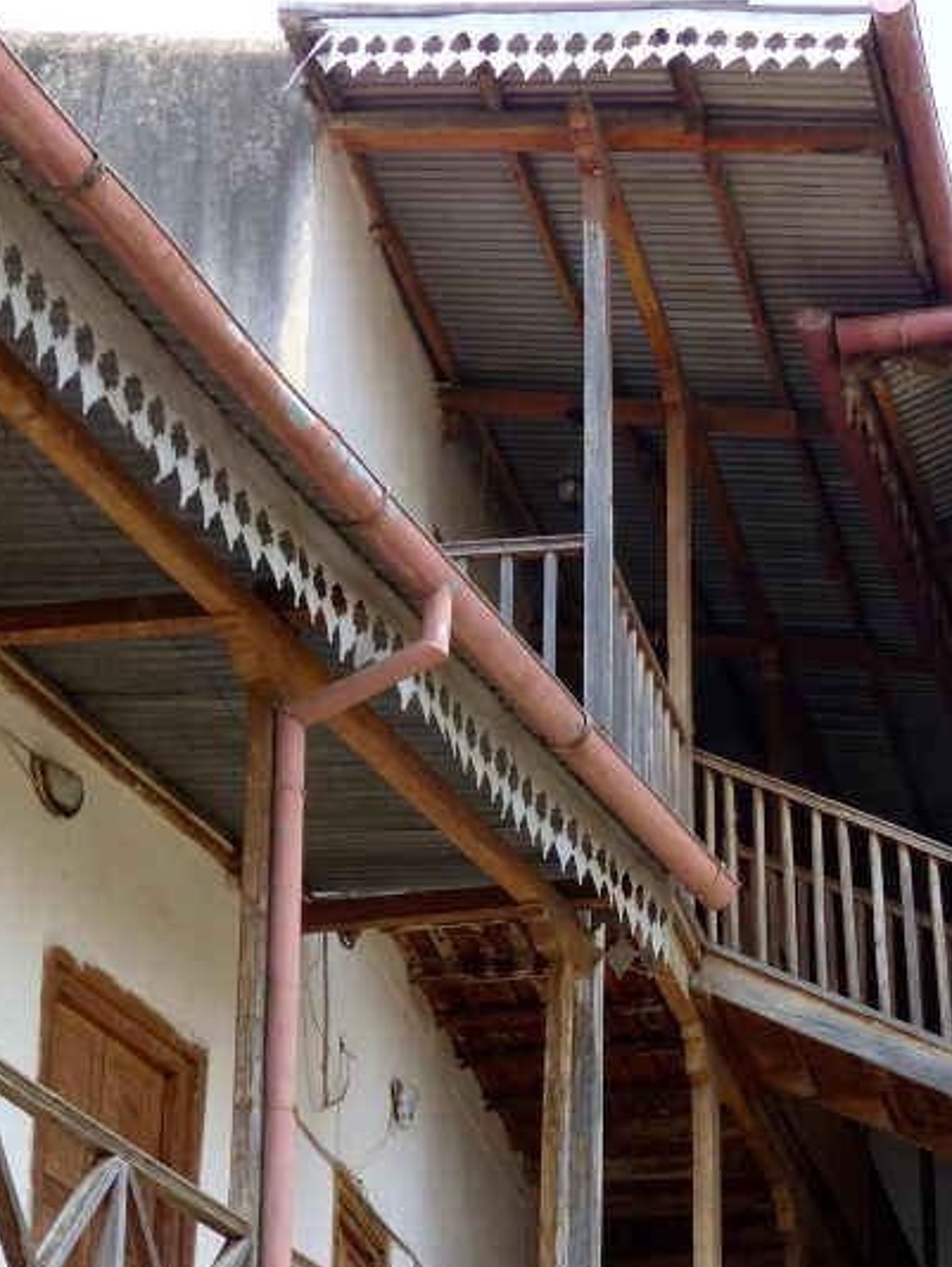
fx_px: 3224
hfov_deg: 16.7
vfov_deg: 21.7
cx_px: 648
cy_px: 1160
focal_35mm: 88
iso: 100
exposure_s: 1/200
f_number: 4
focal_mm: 8.4
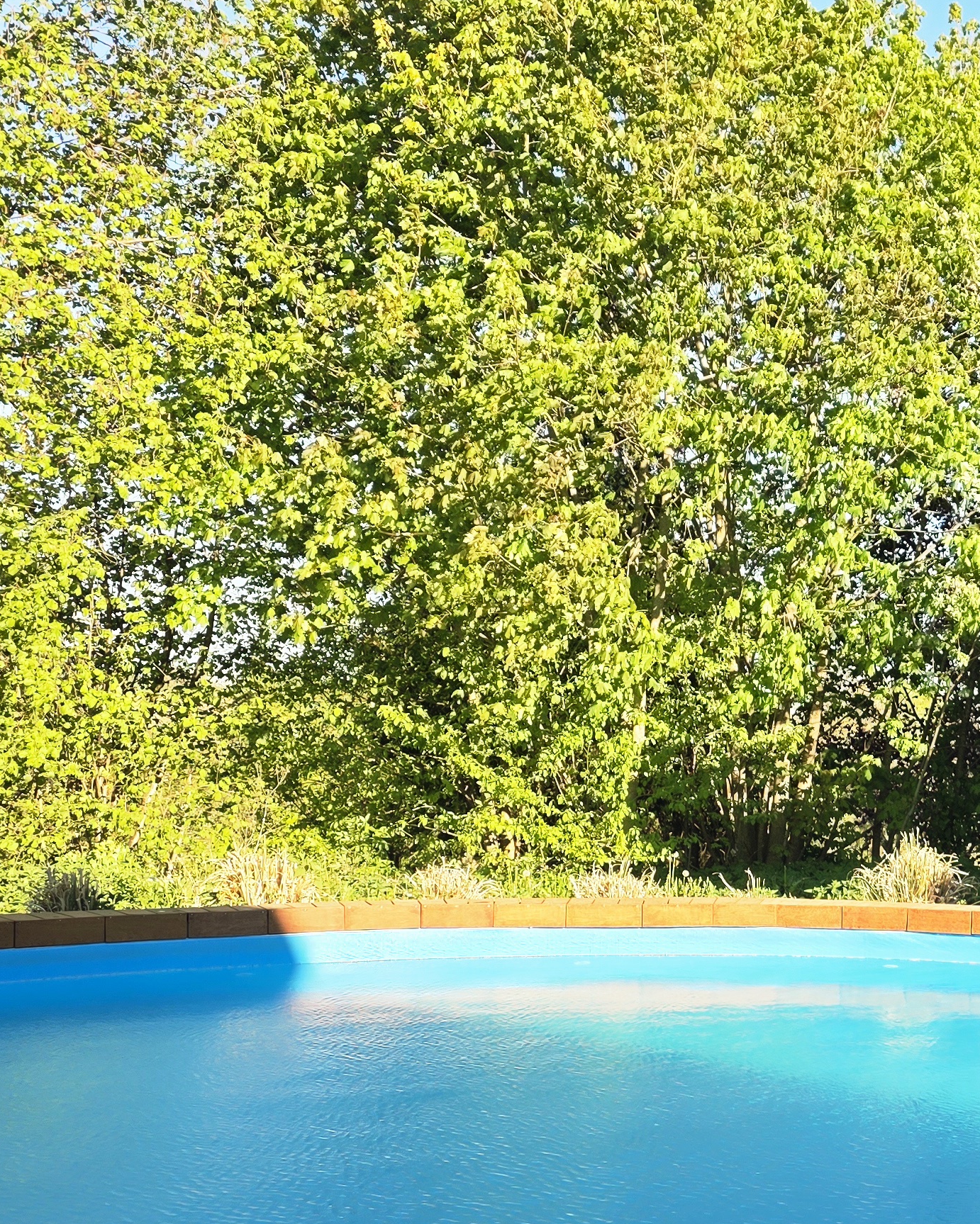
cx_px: 1045
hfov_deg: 27.0
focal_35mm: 52
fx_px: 1885
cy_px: 764
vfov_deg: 35.8
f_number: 1.7
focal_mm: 6.3
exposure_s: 1/370
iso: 25
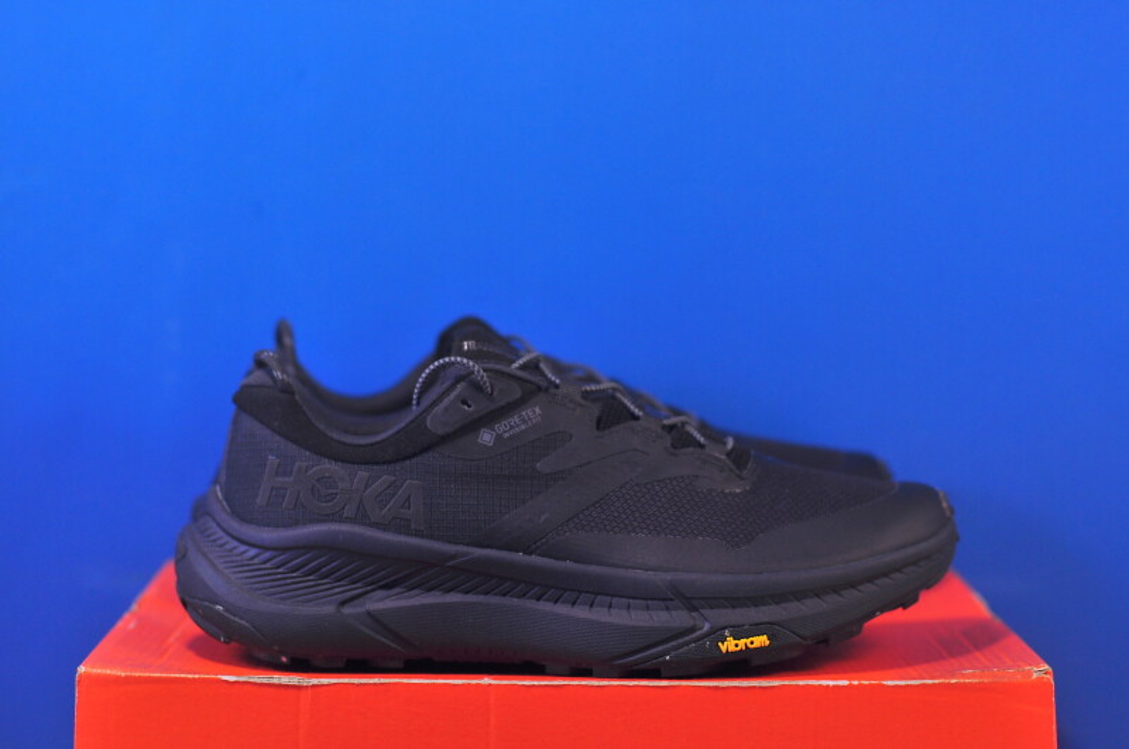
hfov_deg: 27.0
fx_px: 2349
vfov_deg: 18.1
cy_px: 374
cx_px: 564
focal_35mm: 75
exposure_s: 1/320
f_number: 2.5
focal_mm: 50
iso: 250
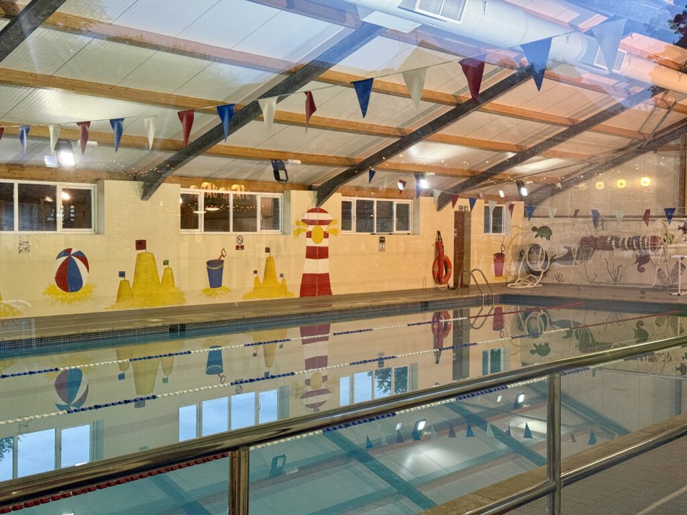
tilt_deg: -1.1
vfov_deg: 30.3
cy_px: 258
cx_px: 344
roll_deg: -0.4
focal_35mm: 48
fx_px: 953
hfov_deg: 39.7
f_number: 1.78
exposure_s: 1/50
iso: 250
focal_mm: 6.76
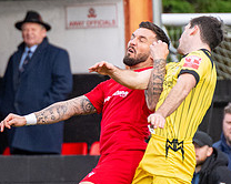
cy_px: 129
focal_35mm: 1402
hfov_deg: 1.4
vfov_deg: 1.1
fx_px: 9576
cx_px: 171
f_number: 4
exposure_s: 1/1600
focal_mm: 270
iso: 800
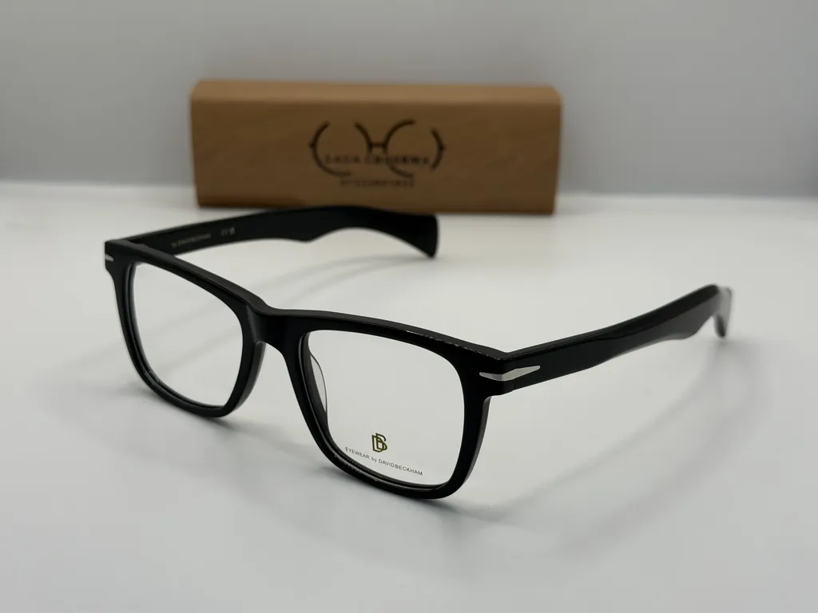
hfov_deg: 39.7
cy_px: 306
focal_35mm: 48
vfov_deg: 30.3
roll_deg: -0.3
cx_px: 409
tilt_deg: -21.9
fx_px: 1134
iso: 64
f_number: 1.78
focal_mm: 6.76
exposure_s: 1/466
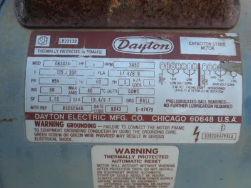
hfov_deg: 52.6
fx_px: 254
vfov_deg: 40.7
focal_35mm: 35
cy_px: 94
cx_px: 126
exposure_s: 1/100
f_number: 3.2
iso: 64
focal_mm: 6.1
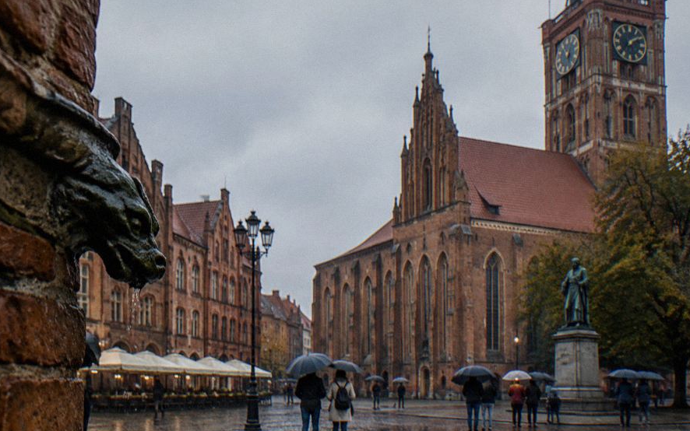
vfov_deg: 27.9
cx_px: 324
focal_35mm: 46
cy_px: 256
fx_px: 865
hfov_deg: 43.5
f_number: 10
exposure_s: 1/160
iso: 320
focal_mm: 40
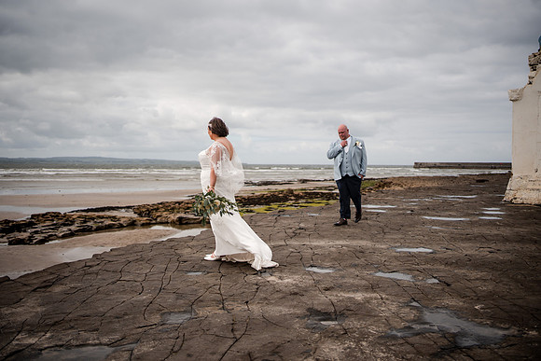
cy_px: 180
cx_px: 270
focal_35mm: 35
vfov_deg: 37.9
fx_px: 526
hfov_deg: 54.4
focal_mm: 35
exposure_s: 1/8000
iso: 100
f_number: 1.8
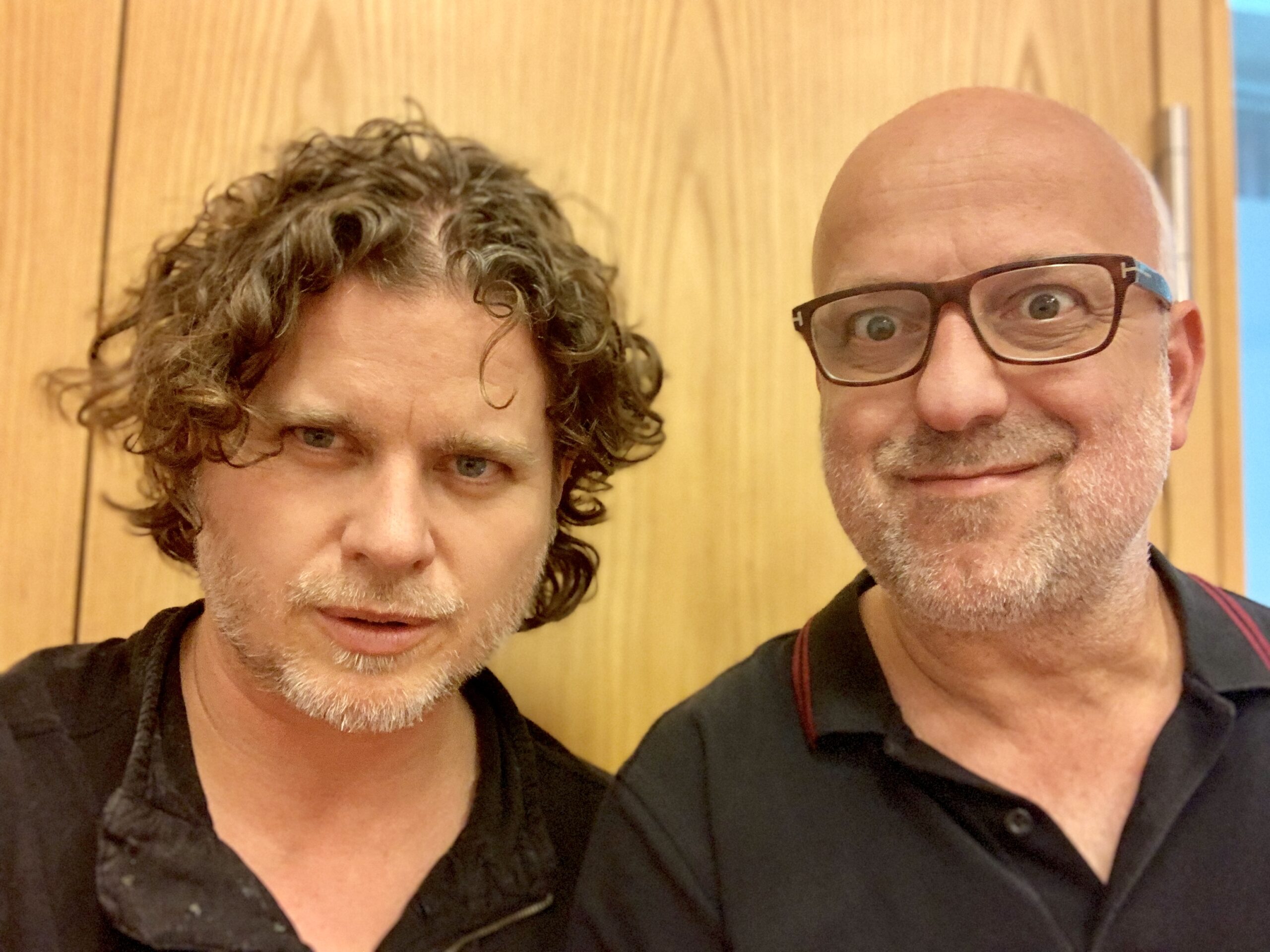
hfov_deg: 56.8
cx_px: 635
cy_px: 476
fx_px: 1174
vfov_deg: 44.2
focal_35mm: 32
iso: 250
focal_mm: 2.87
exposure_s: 1/50
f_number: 2.2
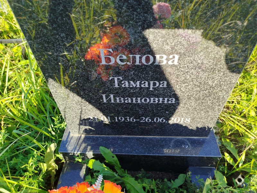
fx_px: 178
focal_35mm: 24
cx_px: 128
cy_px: 96
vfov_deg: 56.8
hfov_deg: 71.6
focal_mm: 5.31
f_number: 1.7
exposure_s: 1/189
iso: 50
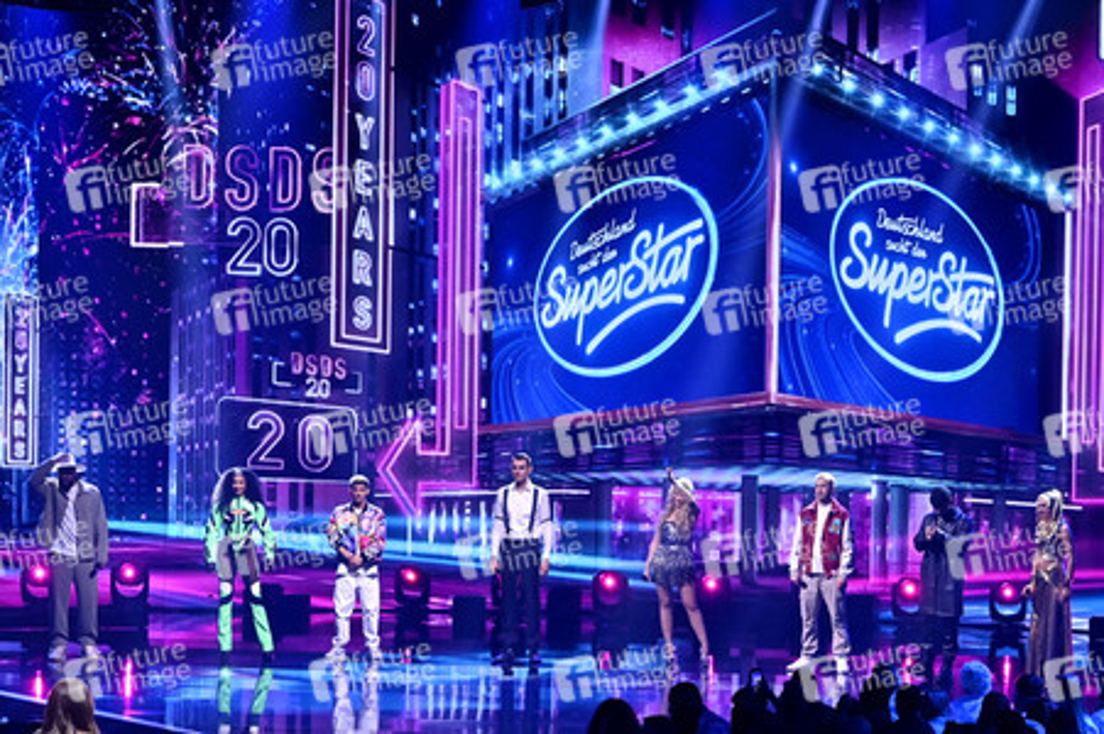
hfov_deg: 27.0
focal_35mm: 75
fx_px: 2298
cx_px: 552
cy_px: 367
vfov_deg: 18.2
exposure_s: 1/320
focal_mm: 75
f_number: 4.5
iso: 1600
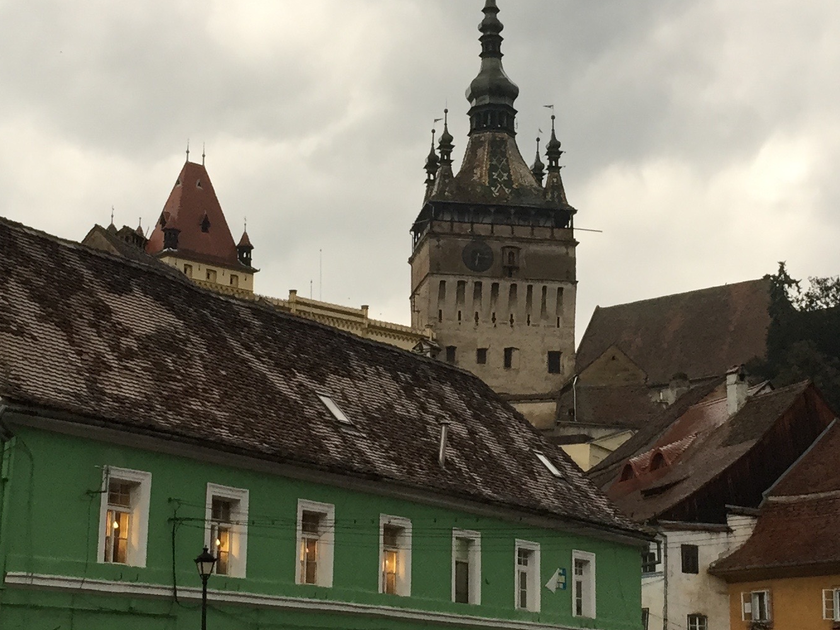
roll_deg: -0.9
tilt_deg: +13.1
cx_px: 427
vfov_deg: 20.7
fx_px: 1723
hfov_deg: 27.4
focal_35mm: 71
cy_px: 356
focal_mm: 4.15
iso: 32
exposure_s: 1/30
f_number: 2.2
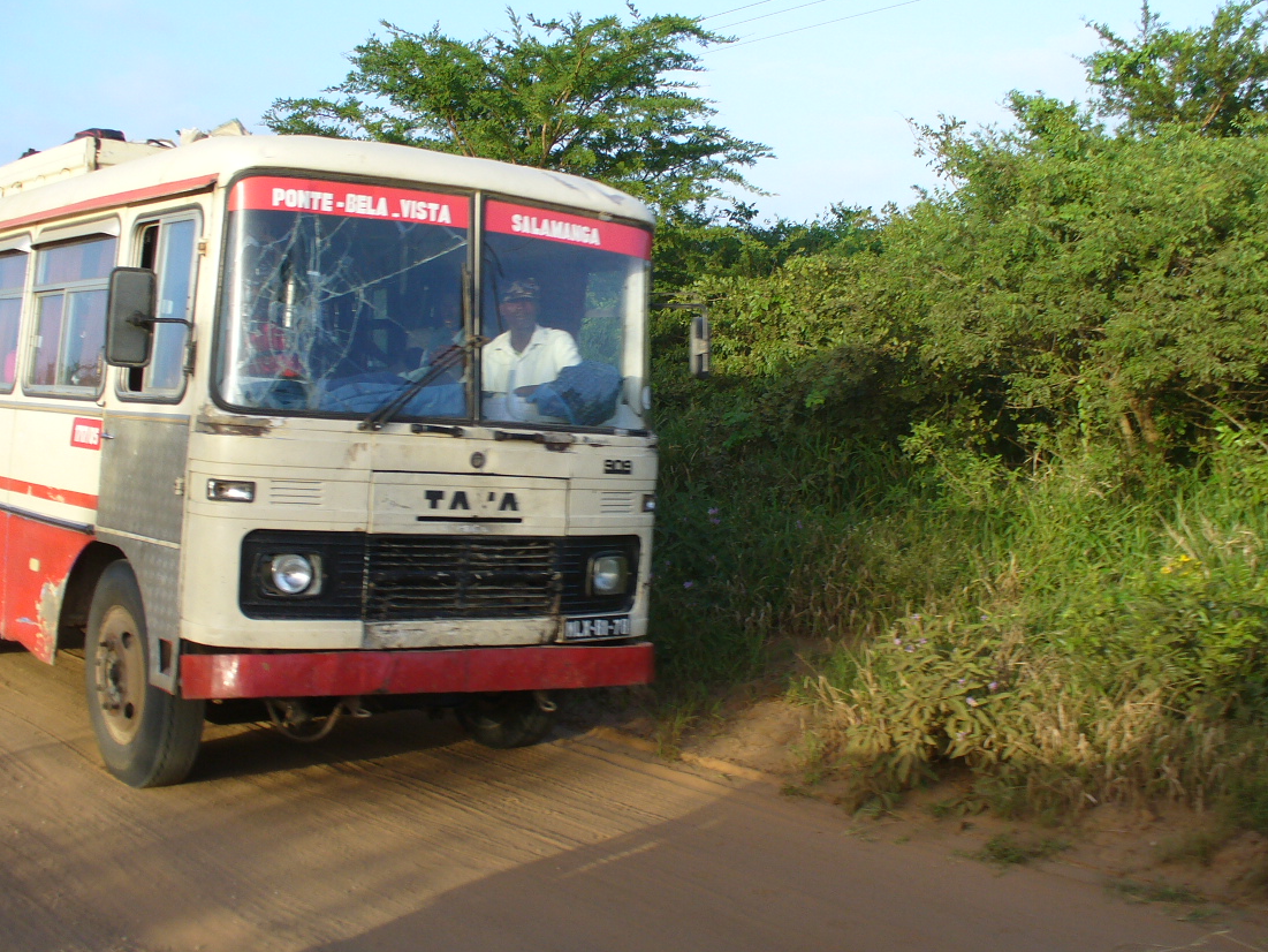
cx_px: 617
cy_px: 455
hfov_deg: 43.8
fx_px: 1575
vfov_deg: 33.6
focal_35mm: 43
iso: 80
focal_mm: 6.1
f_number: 2.8
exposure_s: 1/400
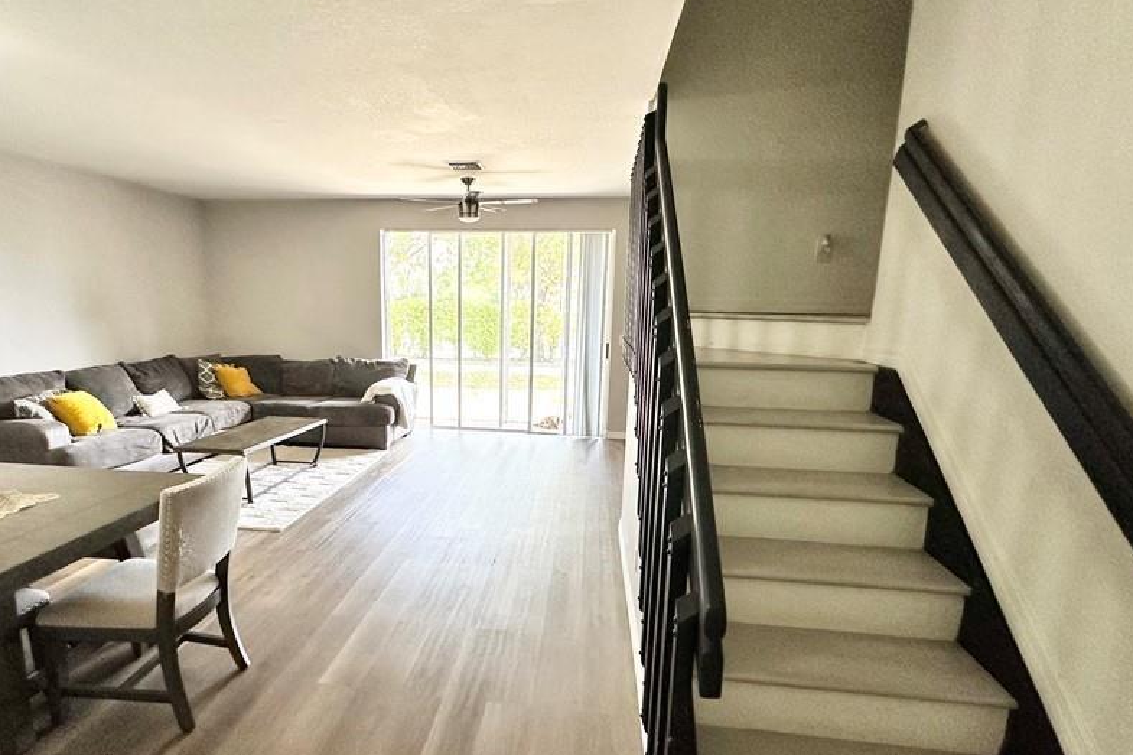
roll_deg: -0.8
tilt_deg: -10.8
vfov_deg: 64.4
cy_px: 416
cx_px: 507
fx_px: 598
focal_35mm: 19
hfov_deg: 86.6
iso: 250
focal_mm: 2.22
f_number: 2.2
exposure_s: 1/120
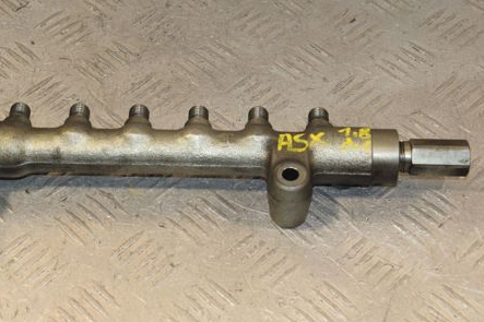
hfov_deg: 22.4
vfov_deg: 15.0
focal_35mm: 91
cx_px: 199
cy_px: 95
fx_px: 1223
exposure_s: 1/200
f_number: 8
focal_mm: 42
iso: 800
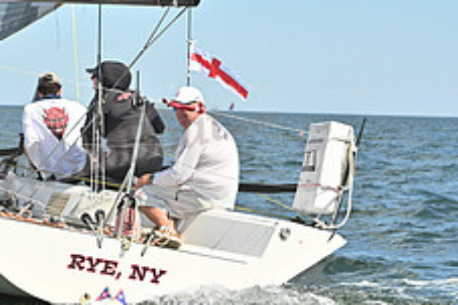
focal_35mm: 179
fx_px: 2276
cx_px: -107
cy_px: 70
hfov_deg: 11.3
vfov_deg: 7.6
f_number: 7.1
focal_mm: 70
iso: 250
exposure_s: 1/1000
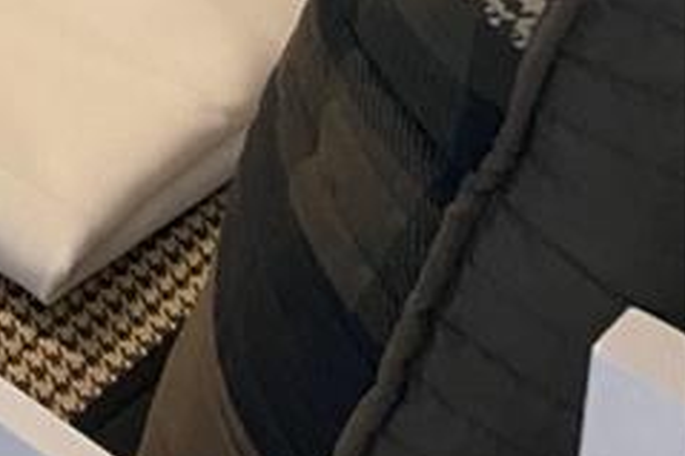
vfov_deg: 7.7
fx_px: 2586
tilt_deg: -7.0
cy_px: -1225
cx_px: -599
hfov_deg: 13.4
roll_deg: -1.5
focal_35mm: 136
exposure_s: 1/60
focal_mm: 4.25
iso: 250
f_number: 1.8
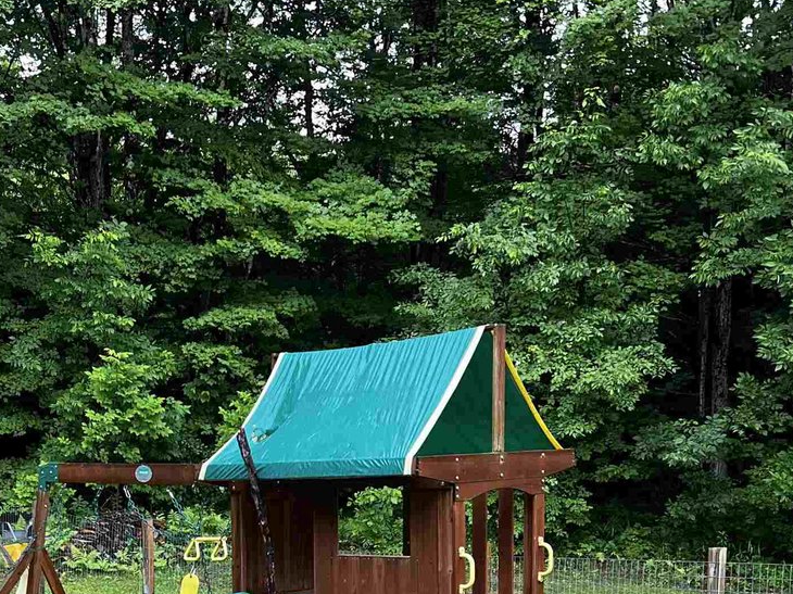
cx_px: 166
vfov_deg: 24.1
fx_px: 1305
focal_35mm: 57
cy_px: 642
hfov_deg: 32.9
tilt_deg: -9.5
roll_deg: +1.2
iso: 125
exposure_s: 1/121
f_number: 1.5
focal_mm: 5.7
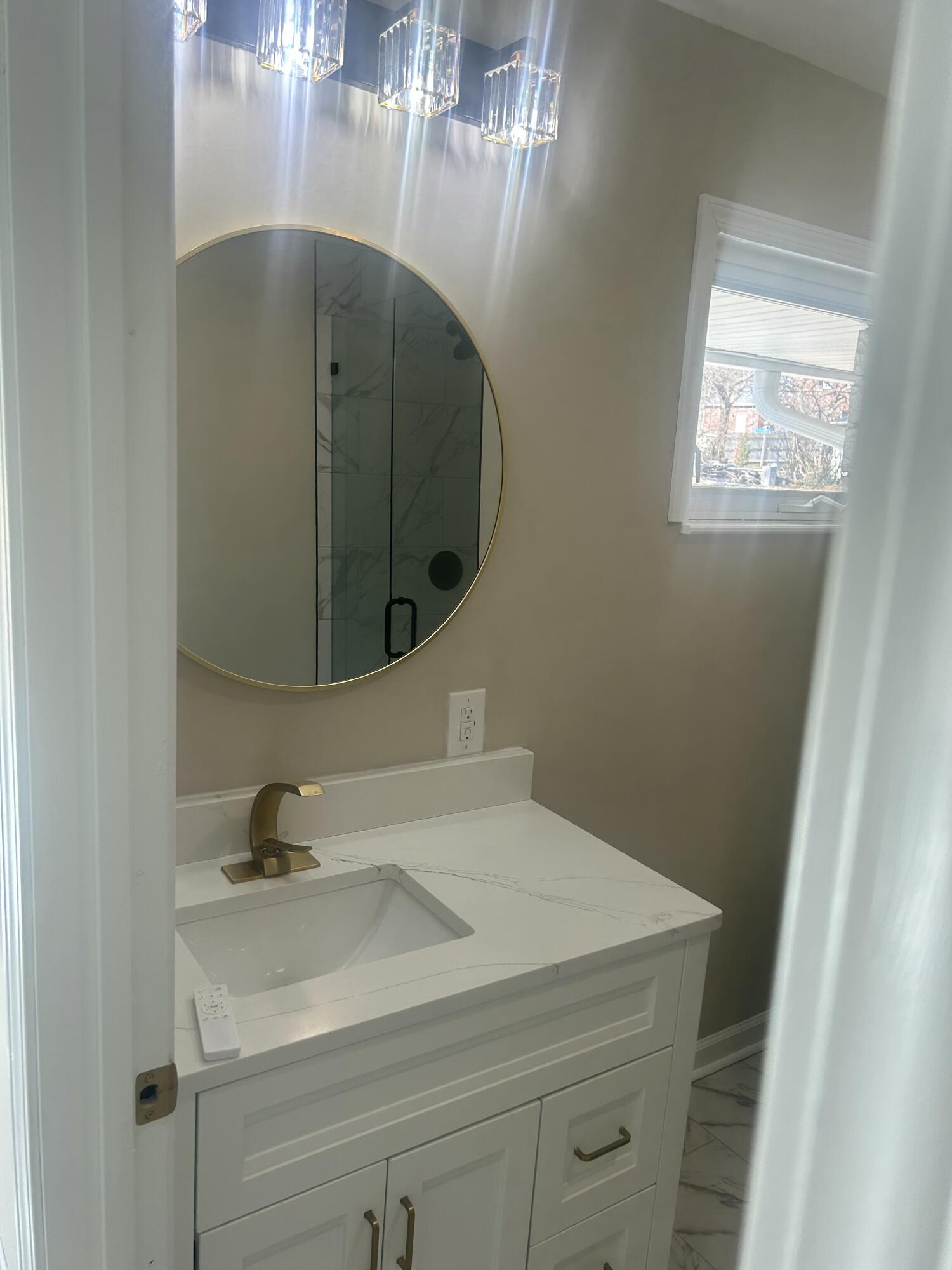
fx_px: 953
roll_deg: -3.5
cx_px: 476
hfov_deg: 53.1
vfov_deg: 67.3
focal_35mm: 26
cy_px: 635
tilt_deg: -12.0
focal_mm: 5.7
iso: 50
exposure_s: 1/179
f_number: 1.5
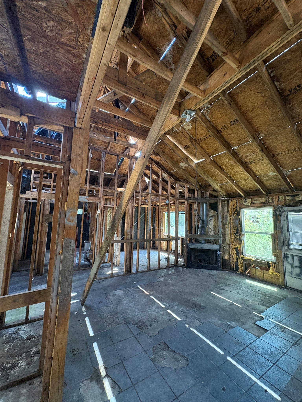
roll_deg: -1.1
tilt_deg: +7.9
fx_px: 163
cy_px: 201
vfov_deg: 102.1
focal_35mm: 14
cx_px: 151
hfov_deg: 85.7
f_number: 2.2
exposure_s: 1/60
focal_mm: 2.22
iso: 320
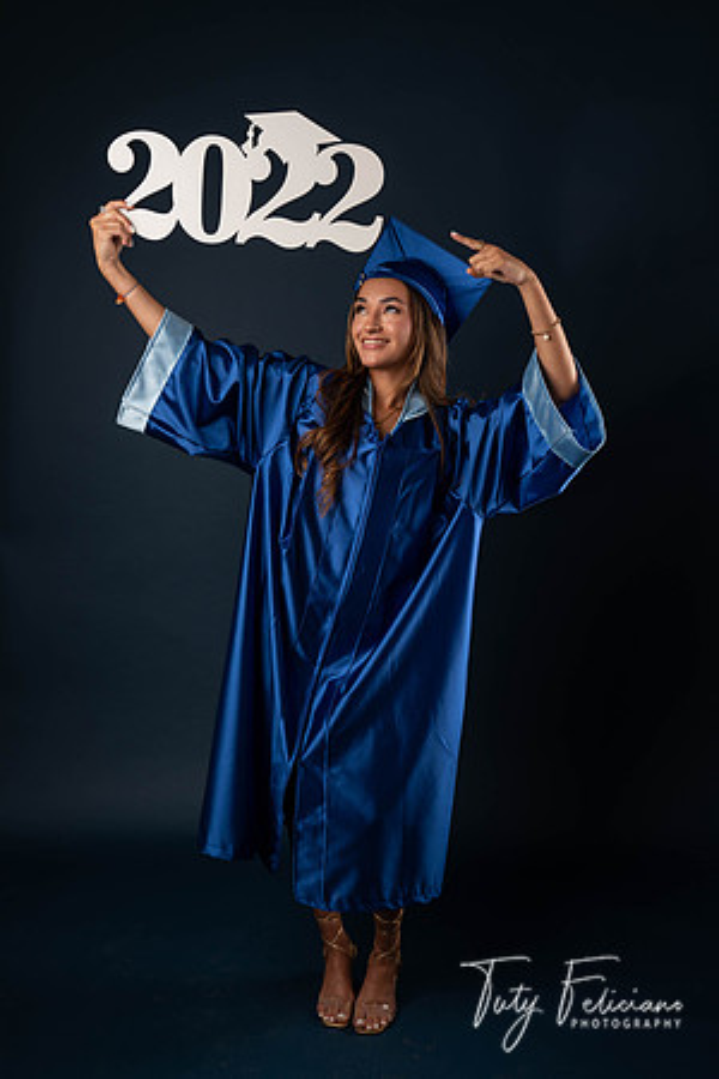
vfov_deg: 48.5
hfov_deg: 33.4
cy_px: 540
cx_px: 360
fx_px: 1198
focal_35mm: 40
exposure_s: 1/100
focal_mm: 40
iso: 200
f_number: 5.6
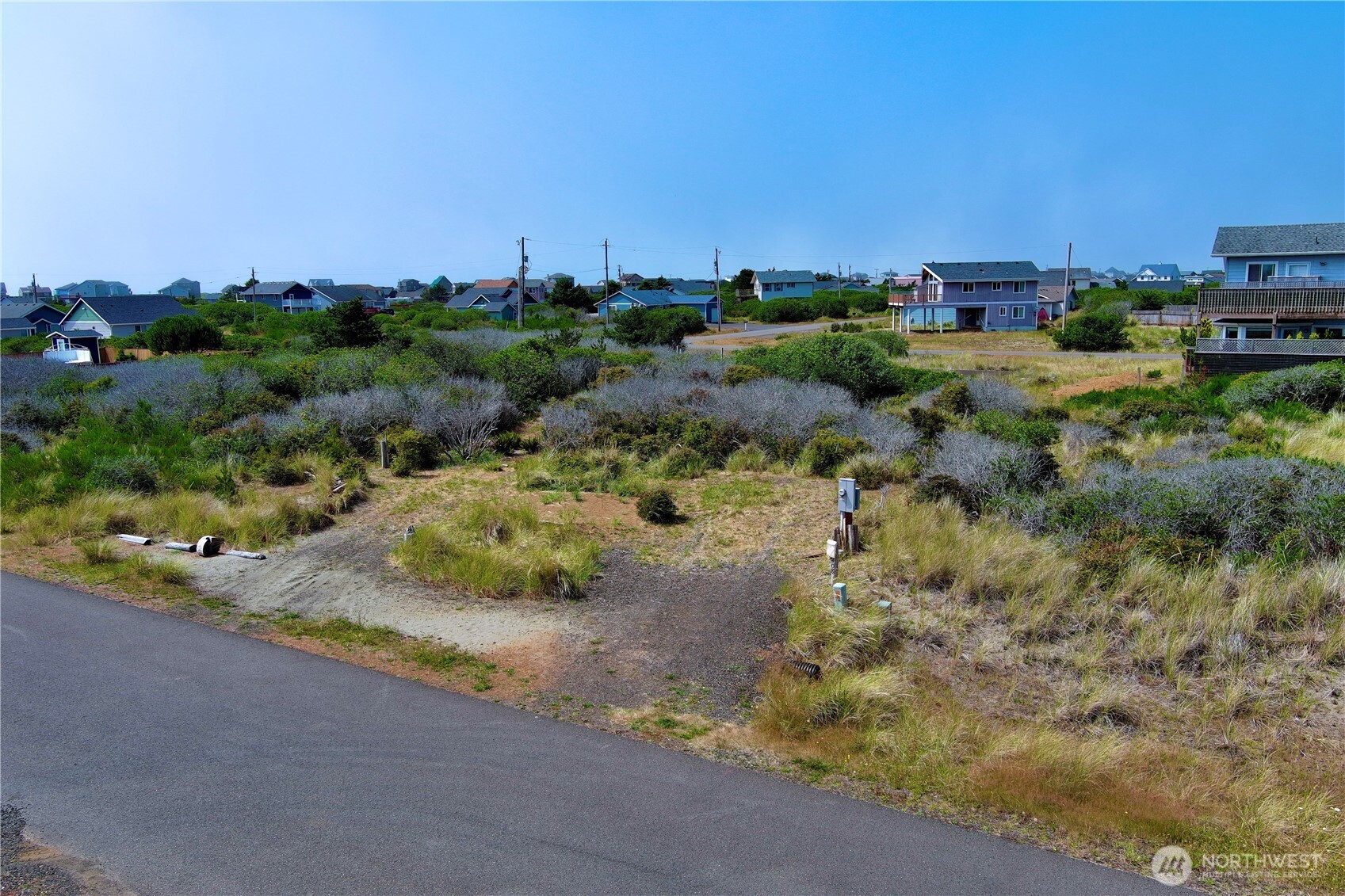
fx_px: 1083
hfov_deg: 63.7
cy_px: 448
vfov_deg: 45.0
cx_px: 672
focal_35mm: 29
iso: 101
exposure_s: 1/1441
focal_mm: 10.57
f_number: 2.8
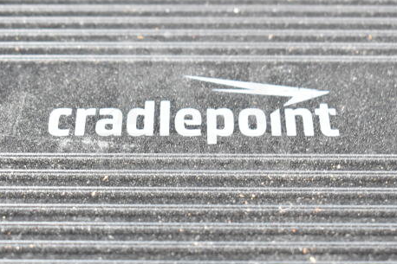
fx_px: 705
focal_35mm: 64
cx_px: 192
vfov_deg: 21.2
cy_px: 105
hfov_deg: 31.4
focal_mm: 32
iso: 1600
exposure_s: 1/100
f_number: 5
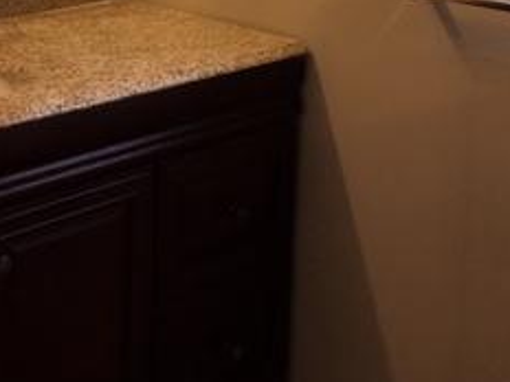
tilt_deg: -6.0
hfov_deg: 24.4
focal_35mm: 80
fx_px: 1179
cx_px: 202
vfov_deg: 17.3
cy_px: -114
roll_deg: -1.1
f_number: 2.2
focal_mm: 4.15
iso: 25
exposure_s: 1/60
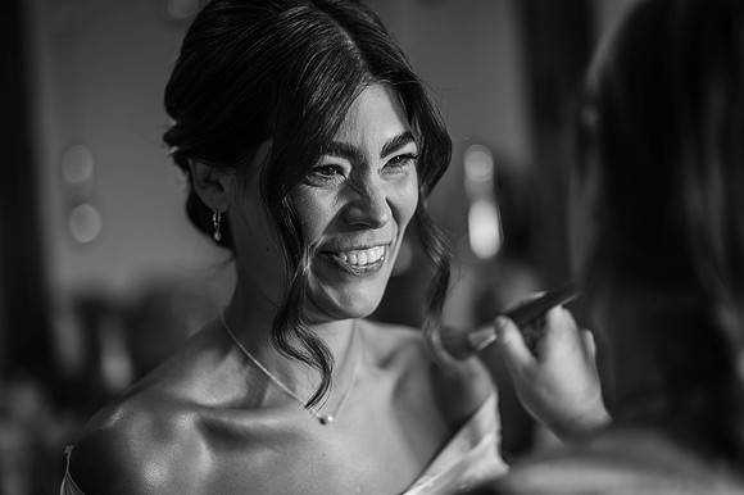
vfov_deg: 16.1
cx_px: 372
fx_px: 1756
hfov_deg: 23.9
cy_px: 248
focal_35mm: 85
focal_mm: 85
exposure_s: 1/200
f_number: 1.8
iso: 100
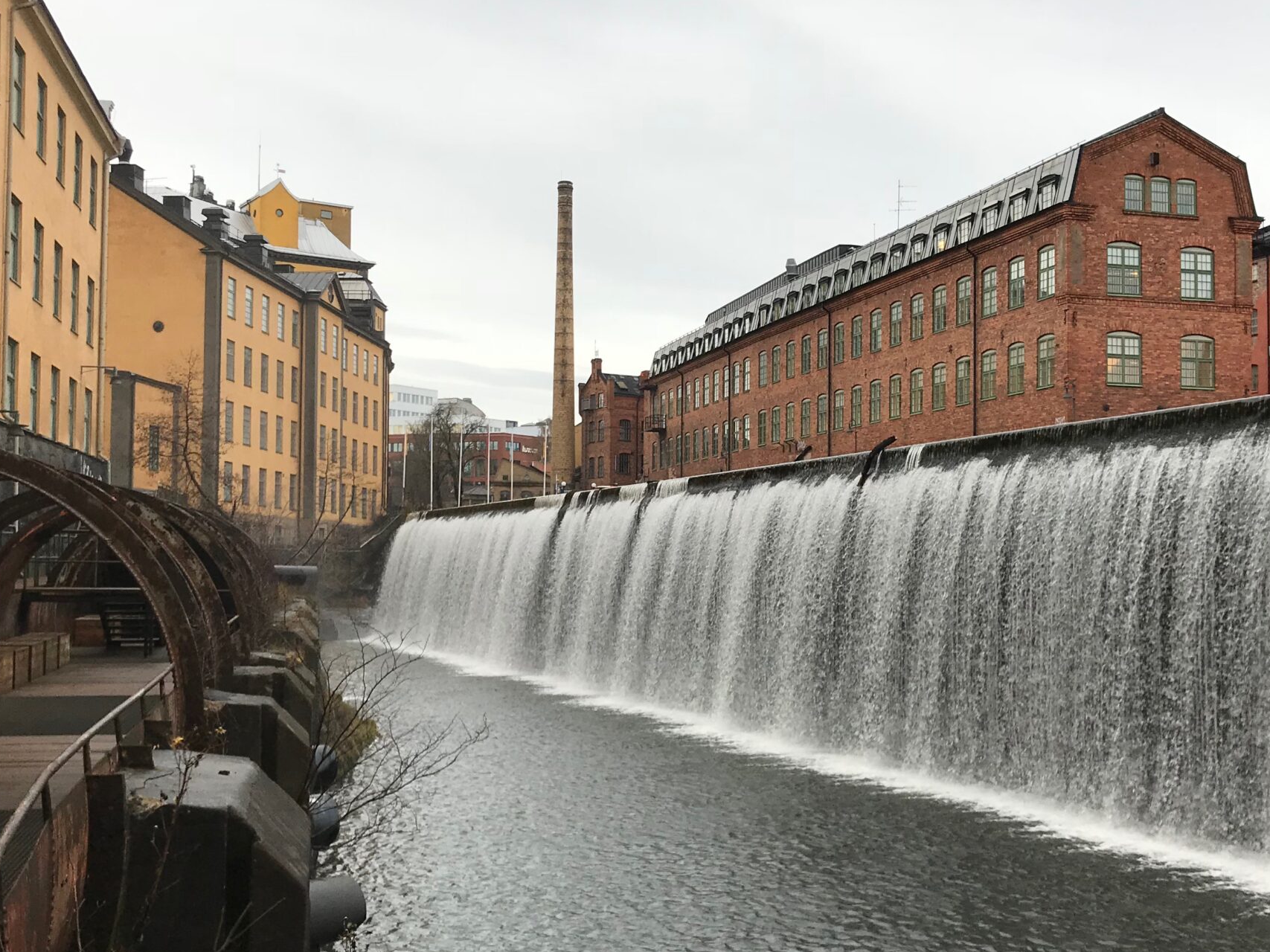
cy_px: 509
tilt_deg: +3.2
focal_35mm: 42
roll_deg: -1.3
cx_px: 703
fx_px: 1541
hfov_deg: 44.7
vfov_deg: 34.3
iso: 20
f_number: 1.8
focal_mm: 3.99
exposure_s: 1/265
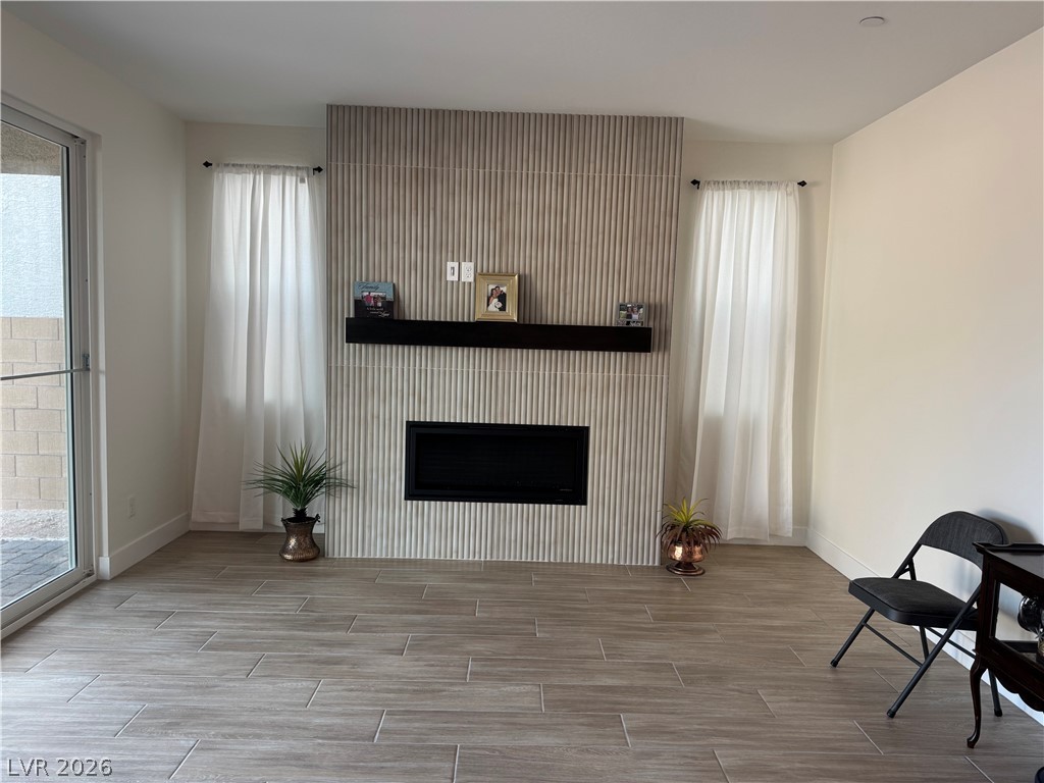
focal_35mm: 24
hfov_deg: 71.6
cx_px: 522
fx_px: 724
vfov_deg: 56.8
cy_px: 392
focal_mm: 6.76
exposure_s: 1/120
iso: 125
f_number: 1.78
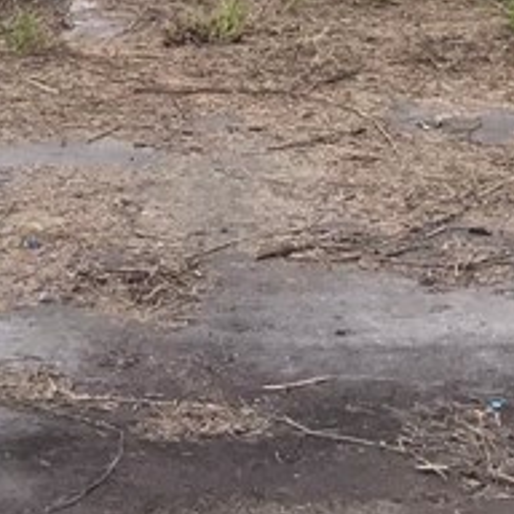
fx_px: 2218
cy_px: -415
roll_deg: -0.5
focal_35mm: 132
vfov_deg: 12.1
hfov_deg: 13.2
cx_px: 337
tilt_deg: +0.6
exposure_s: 1/329
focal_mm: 3.99
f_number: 1.8
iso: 20
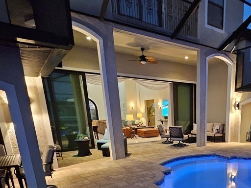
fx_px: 189
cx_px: 188
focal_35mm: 26
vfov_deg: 48.4
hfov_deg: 63.4
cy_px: 164
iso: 640
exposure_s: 1/24
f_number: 2.2
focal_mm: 1.74
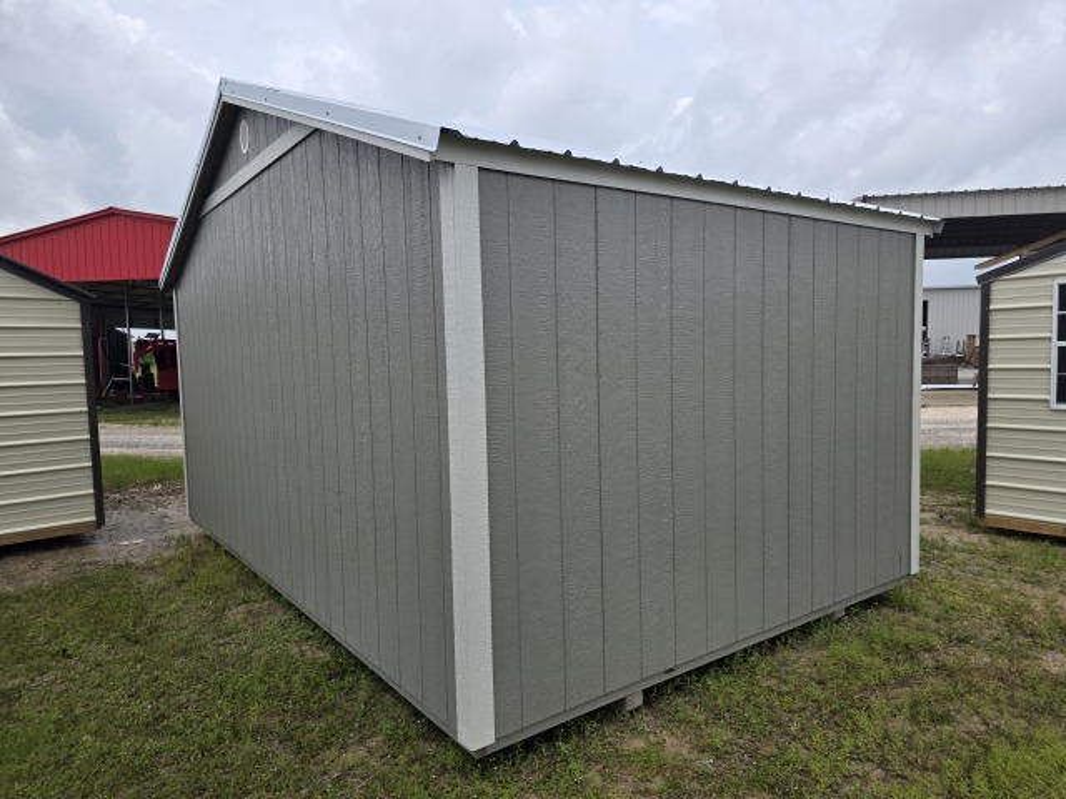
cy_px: 400
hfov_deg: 73.9
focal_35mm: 23
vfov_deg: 58.9
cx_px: 533
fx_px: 708
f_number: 1.7
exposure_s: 1/4539
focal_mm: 6.3
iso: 80
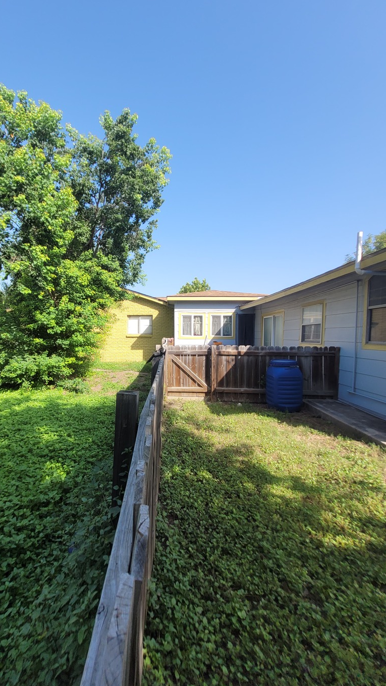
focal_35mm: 15
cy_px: 346
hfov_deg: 69.4
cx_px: 145
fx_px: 273
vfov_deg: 103.0
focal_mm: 1.74
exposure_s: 1/657
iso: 40
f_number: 2.2
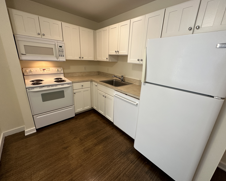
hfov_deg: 96.8
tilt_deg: -18.4
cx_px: 116
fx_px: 100
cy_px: 91
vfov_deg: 84.0
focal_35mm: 15
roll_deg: -3.5
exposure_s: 1/60
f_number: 2.2
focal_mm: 2.22
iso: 160
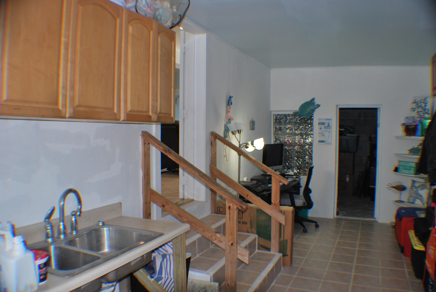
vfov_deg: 37.0
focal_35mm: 36
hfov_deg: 53.1
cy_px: 146
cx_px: 218
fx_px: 437
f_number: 4.2
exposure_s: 1/60
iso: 200
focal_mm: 24
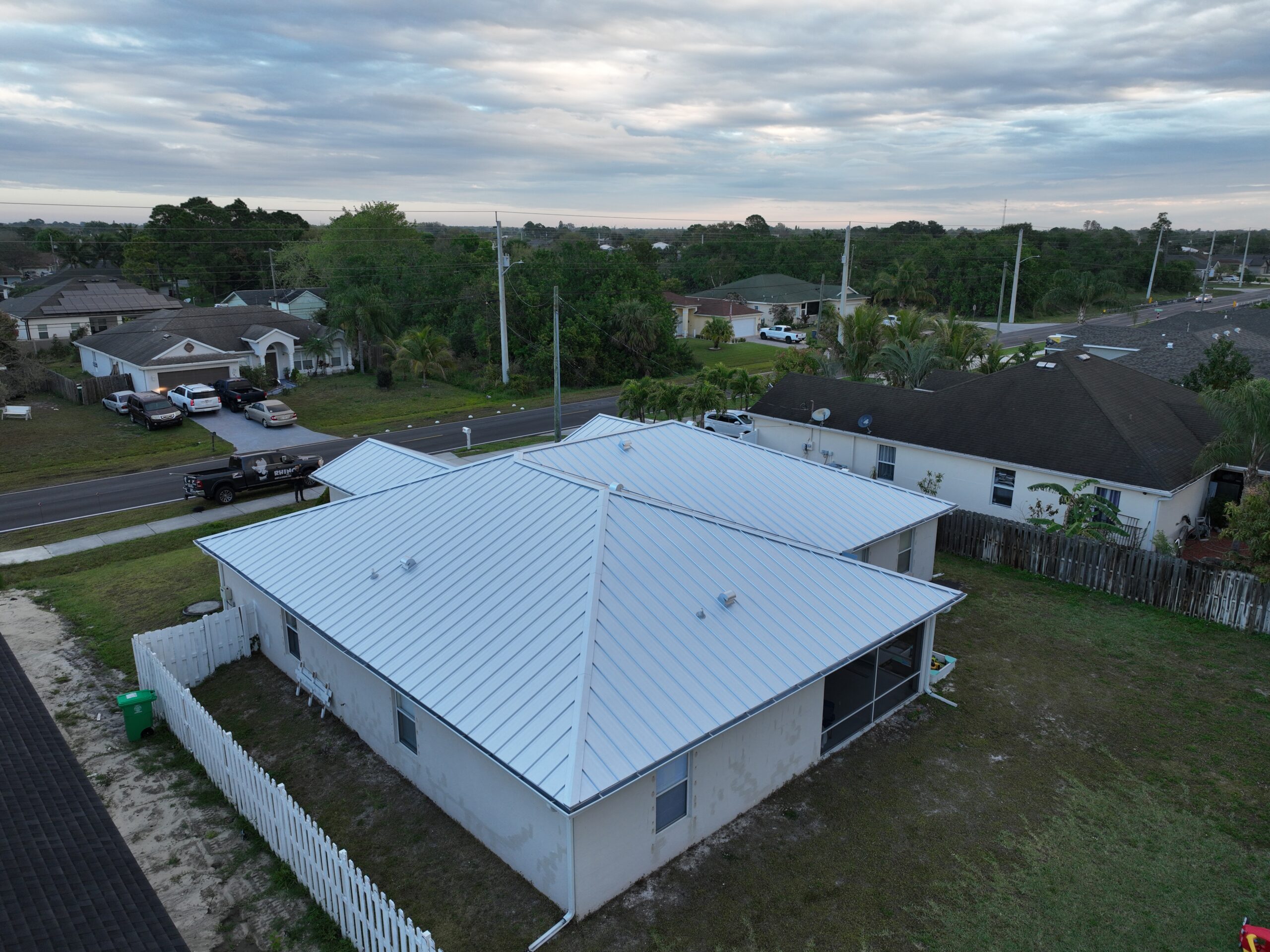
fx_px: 880
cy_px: 476
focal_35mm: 24
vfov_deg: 56.8
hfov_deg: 71.6
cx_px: 635
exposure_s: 1/25
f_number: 2.8
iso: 110
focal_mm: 12.29
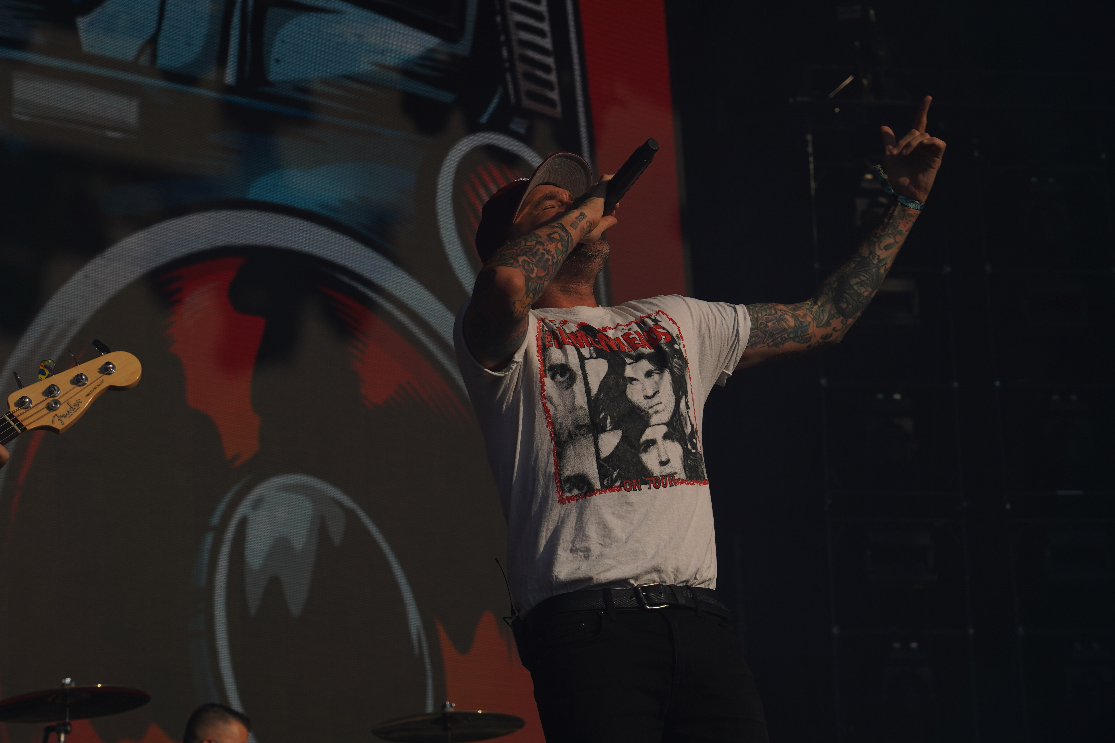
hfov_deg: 19.5
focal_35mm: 105
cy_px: 372
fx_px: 3252
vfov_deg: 13.0
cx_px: 558
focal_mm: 105
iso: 100
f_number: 8
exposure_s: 1/1250
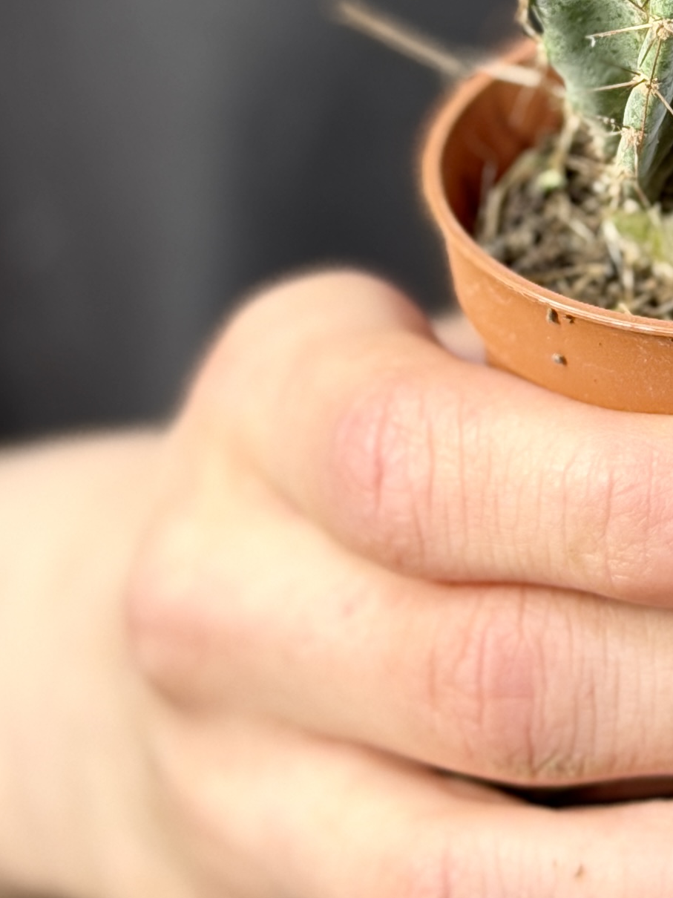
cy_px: -298
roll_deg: -0.4
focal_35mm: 160
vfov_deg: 12.0
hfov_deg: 9.2
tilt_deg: -9.4
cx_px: 700
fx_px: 4149
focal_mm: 6.76
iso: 100
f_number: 1.78
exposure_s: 1/66
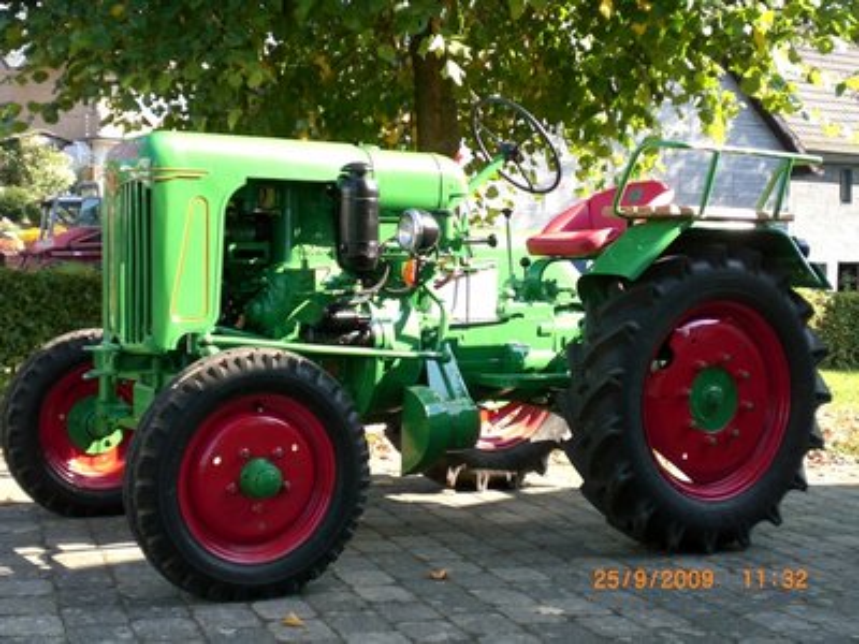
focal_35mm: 51
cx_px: 430
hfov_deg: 37.5
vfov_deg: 28.6
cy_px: 322
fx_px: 1266
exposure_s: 1/200
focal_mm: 8.44
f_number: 3.6
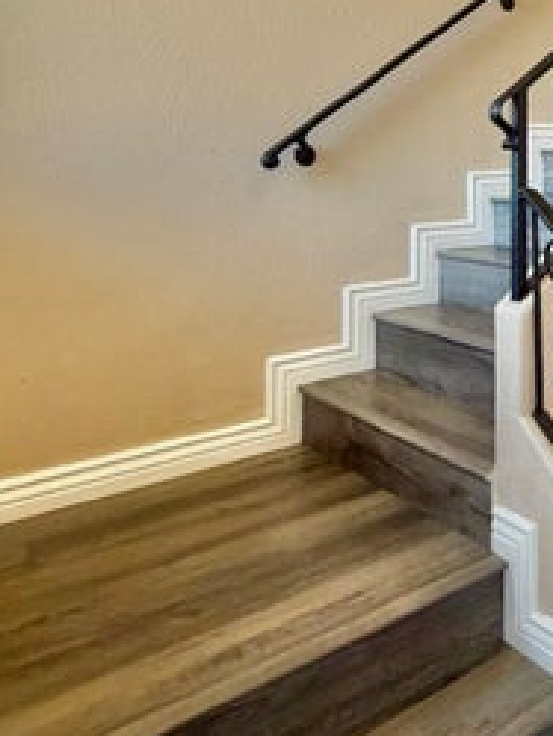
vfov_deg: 48.7
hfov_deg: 32.1
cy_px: 157
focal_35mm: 36
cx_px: 683
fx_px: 766
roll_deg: -0.2
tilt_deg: +0.8
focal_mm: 2.22
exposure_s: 1/120
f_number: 2.2
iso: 200
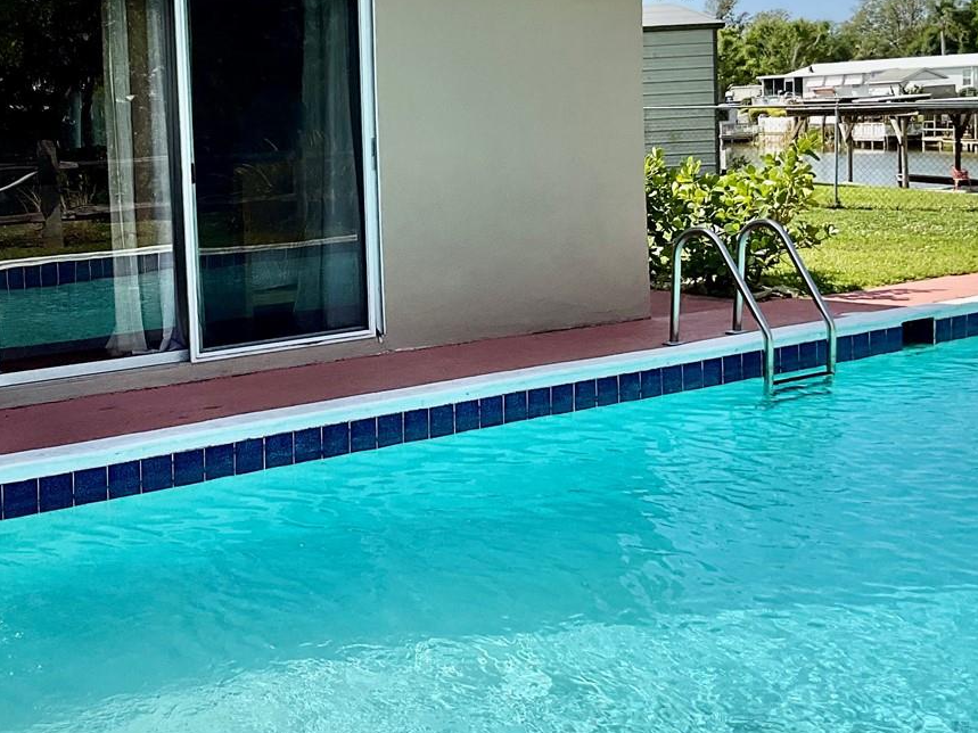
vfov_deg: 26.9
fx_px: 1525
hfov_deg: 34.9
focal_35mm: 54
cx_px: 270
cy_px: 257
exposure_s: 1/1984
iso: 16
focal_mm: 3
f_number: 1.8
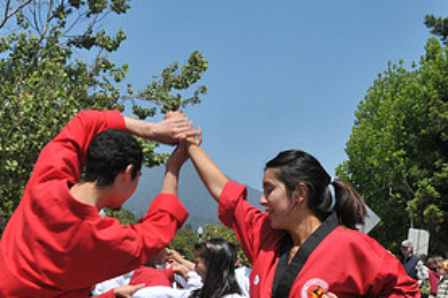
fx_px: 858
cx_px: 147
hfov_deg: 29.1
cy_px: 310
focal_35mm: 69
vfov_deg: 19.0
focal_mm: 22
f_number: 16
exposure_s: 1/250
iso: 400
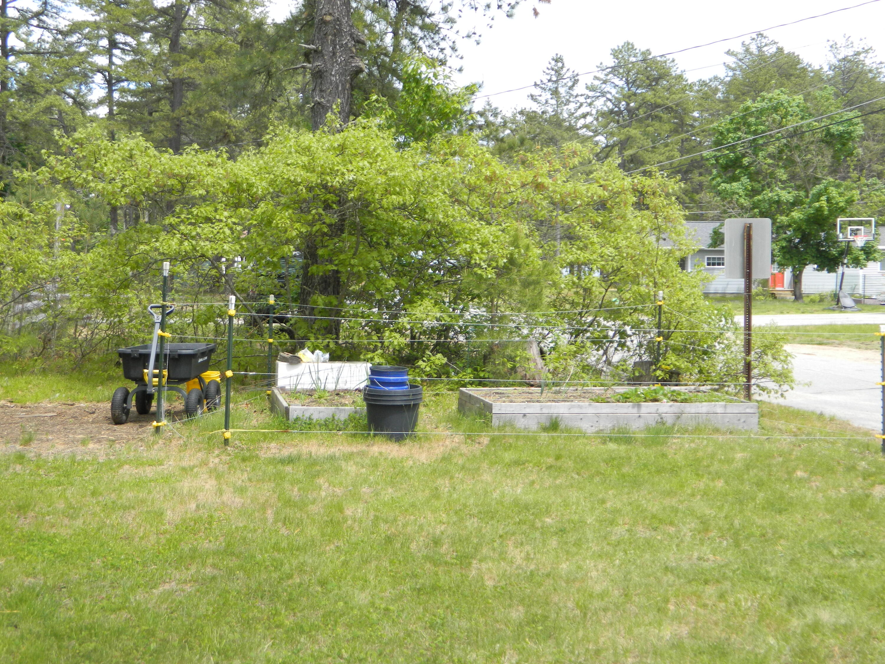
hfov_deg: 45.8
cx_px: 442
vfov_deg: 35.1
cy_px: 332
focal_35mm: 41
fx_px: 1048
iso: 110
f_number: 3.5
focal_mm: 7.3
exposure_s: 1/400
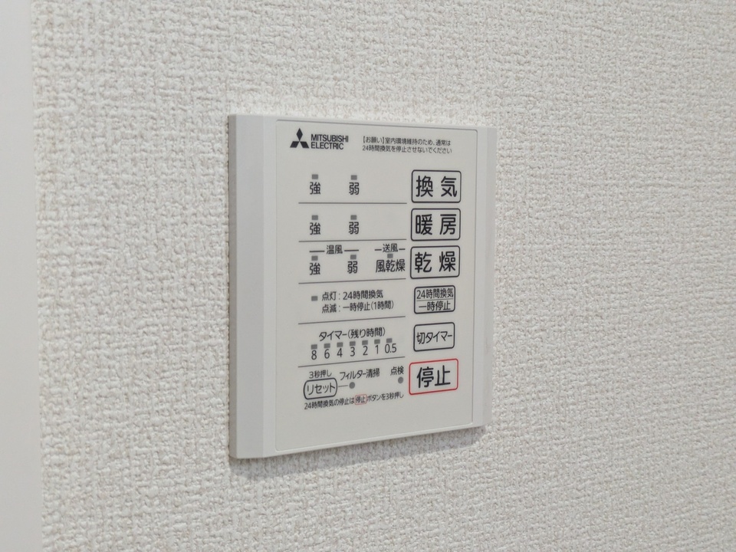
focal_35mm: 51
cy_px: 276
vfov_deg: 28.6
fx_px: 1084
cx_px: 368
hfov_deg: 37.5
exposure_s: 1/120
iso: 447
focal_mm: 5.43
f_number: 1.89
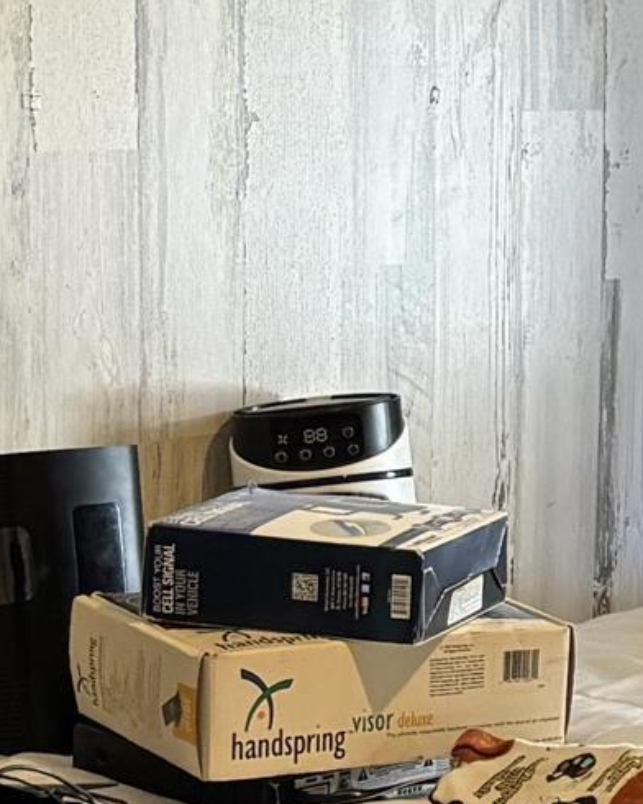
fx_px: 3782
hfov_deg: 9.2
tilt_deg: -6.7
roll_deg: -1.7
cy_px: 418
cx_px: 1189
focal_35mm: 159
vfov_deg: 12.1
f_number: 1.6
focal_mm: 5.96
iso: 250
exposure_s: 1/60
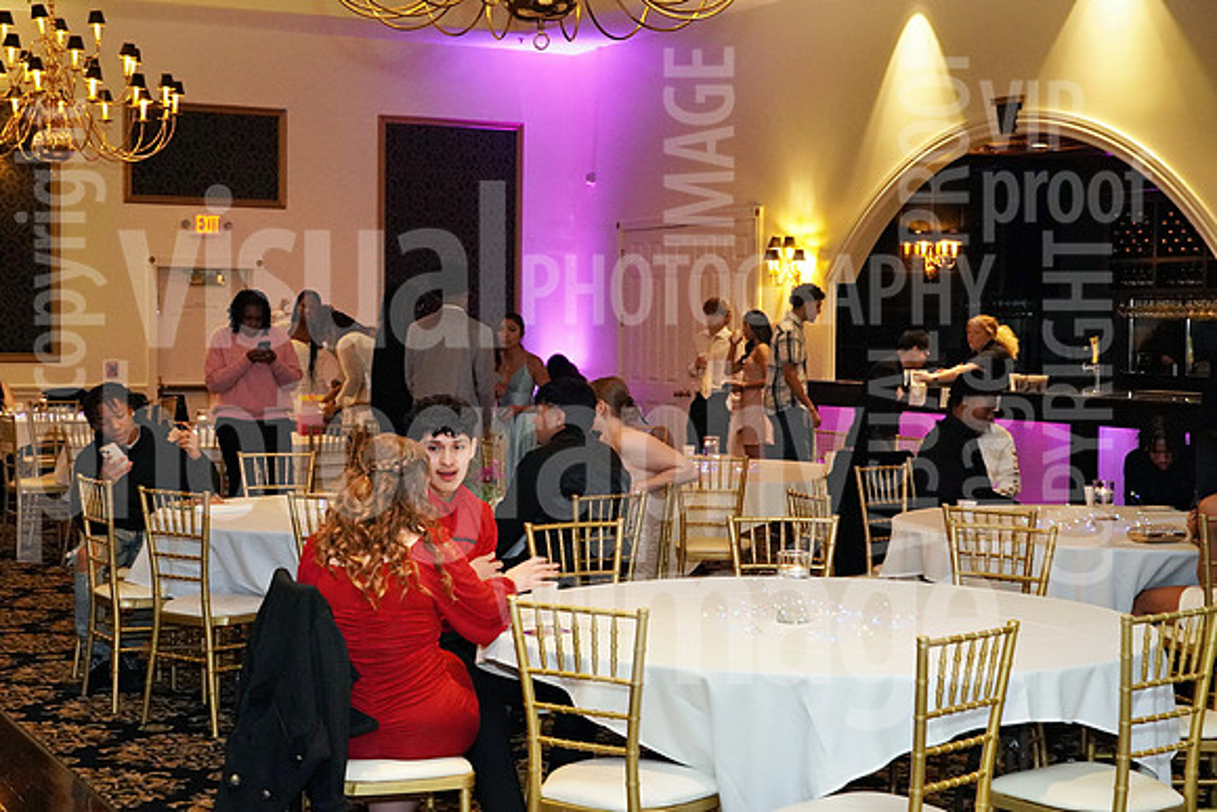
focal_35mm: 60
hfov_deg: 33.4
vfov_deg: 22.6
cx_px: 608
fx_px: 2029
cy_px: 406
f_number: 5.6
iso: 5000
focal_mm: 40
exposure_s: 1/80
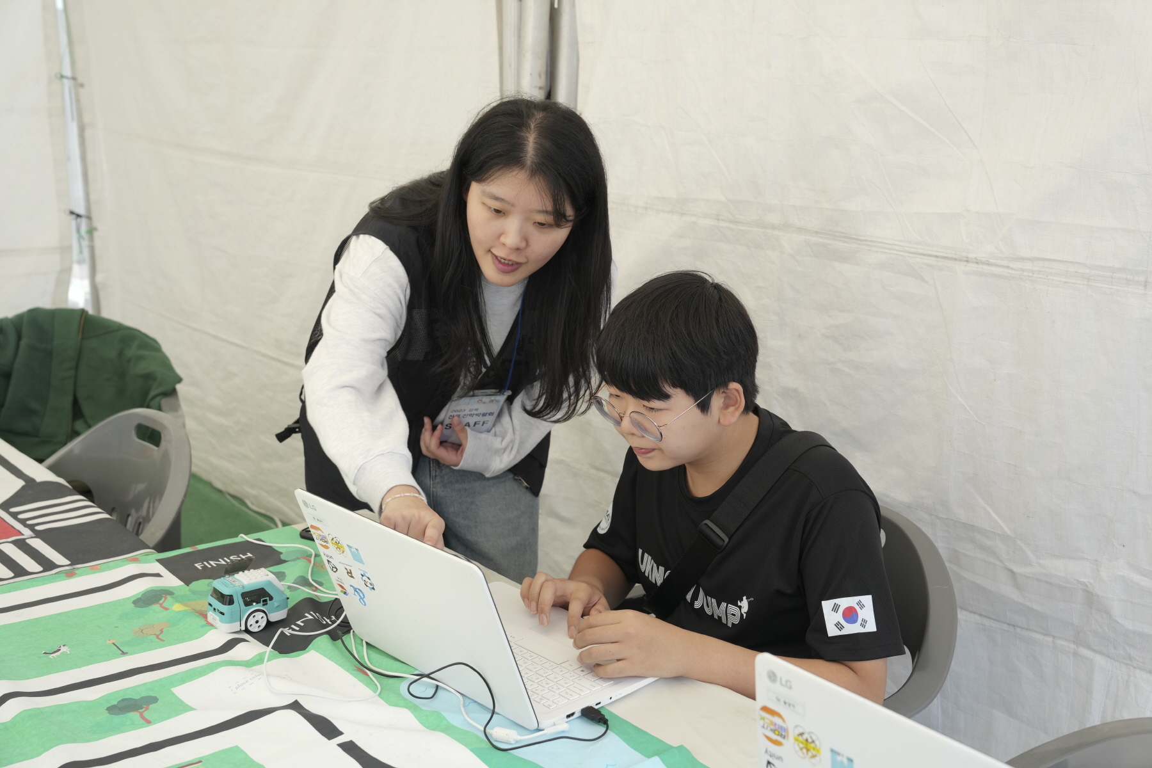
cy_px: 384
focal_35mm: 42
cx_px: 576
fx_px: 1344
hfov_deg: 46.4
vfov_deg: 31.9
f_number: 5.6
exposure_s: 1/160
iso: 640
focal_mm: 42
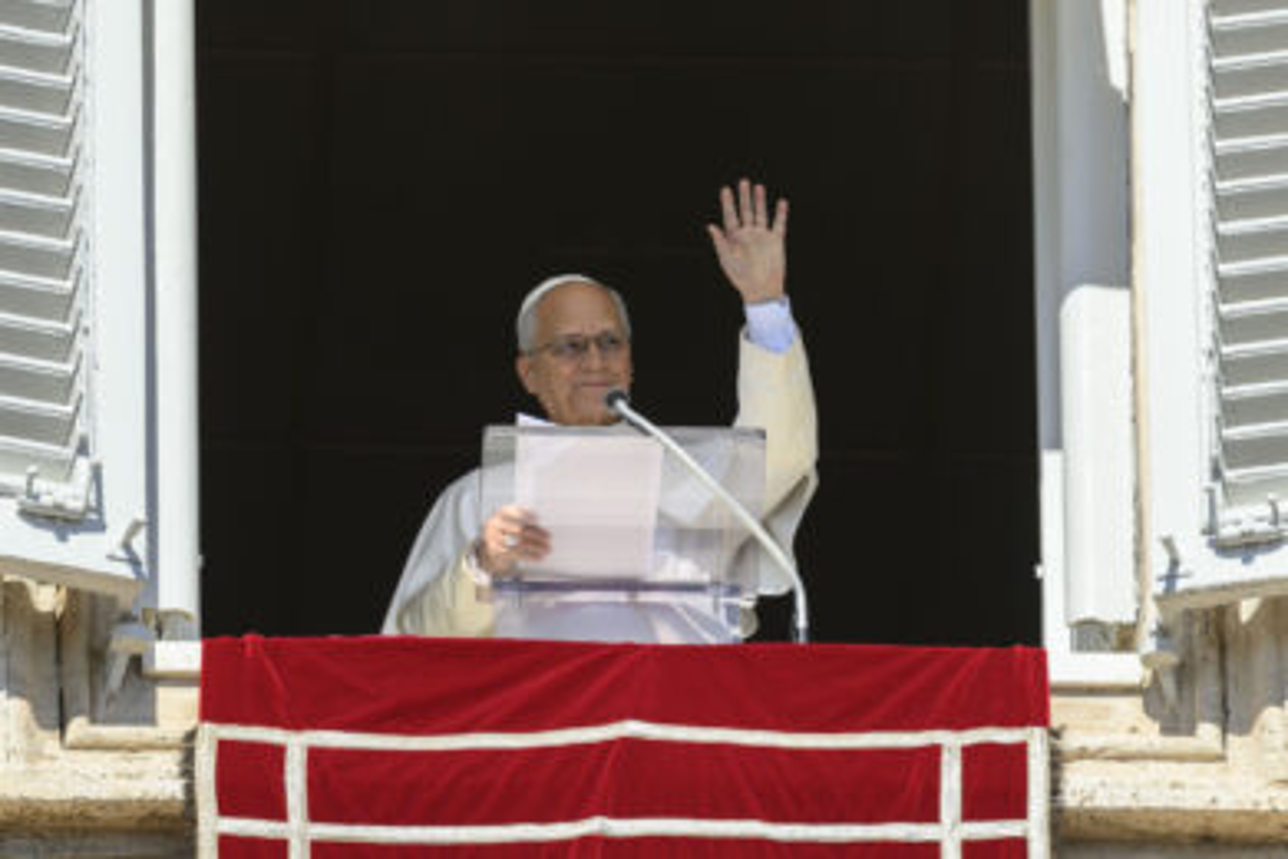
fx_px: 30051
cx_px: 644
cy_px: 430
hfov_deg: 2.5
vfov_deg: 1.6
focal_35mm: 840
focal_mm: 560
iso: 250
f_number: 5.6
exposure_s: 1/1600
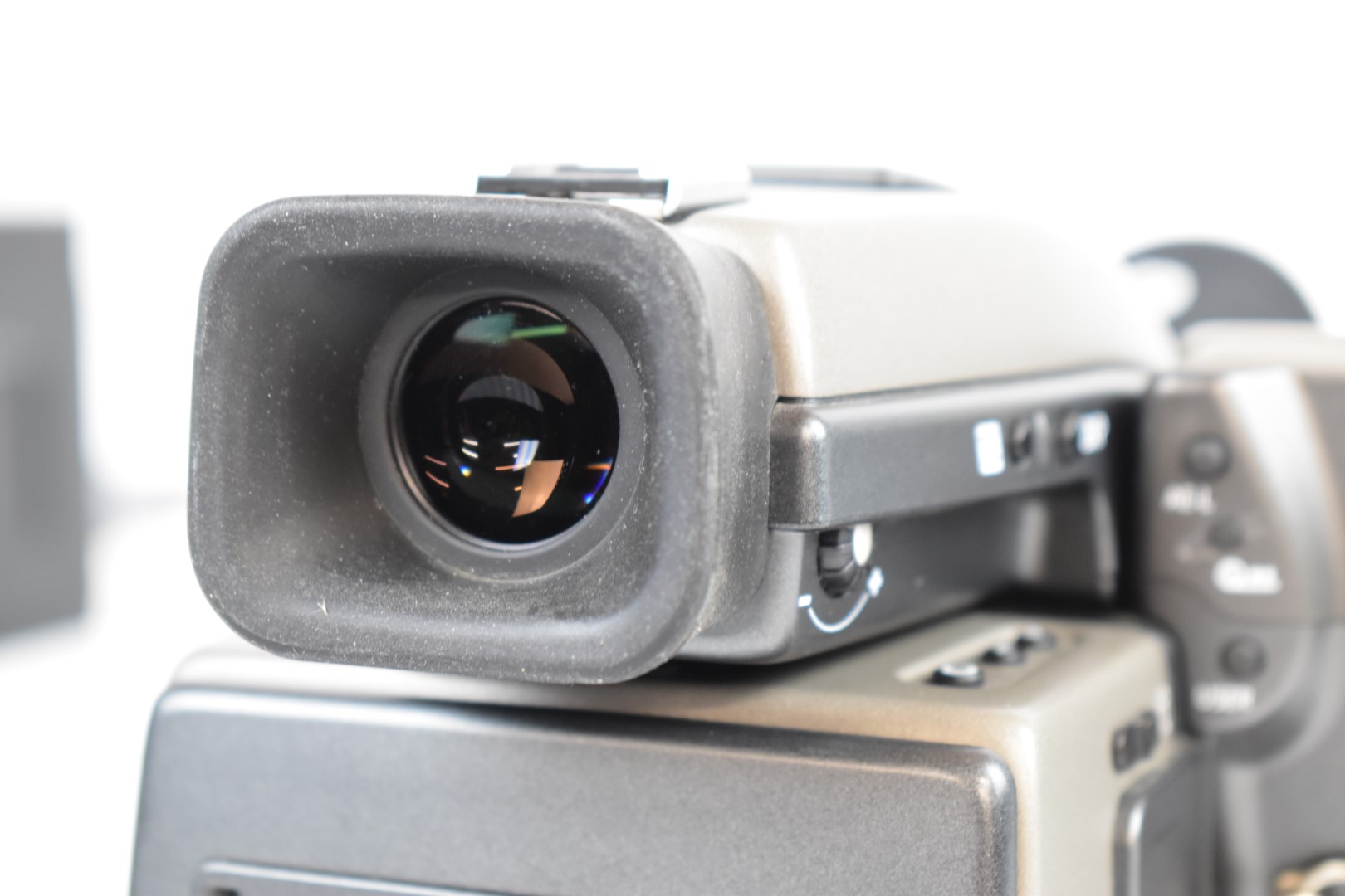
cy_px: 448
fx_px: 3082
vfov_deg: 16.6
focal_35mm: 82
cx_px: 672
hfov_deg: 24.6
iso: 1400
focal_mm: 55
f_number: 6.3
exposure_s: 1/15
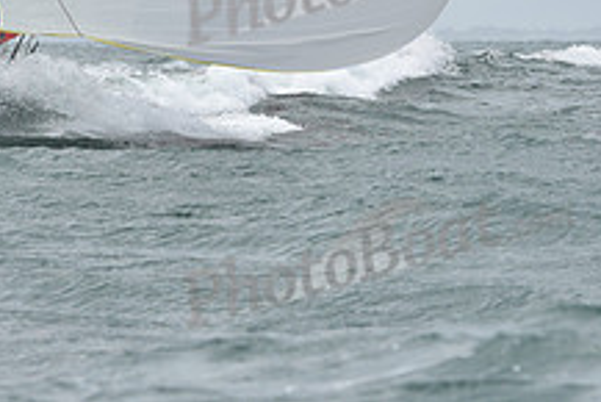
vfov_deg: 2.6
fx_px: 8937
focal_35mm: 535
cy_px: -132
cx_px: 42
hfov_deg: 3.8
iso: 320
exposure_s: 1/1000
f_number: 8
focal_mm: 200
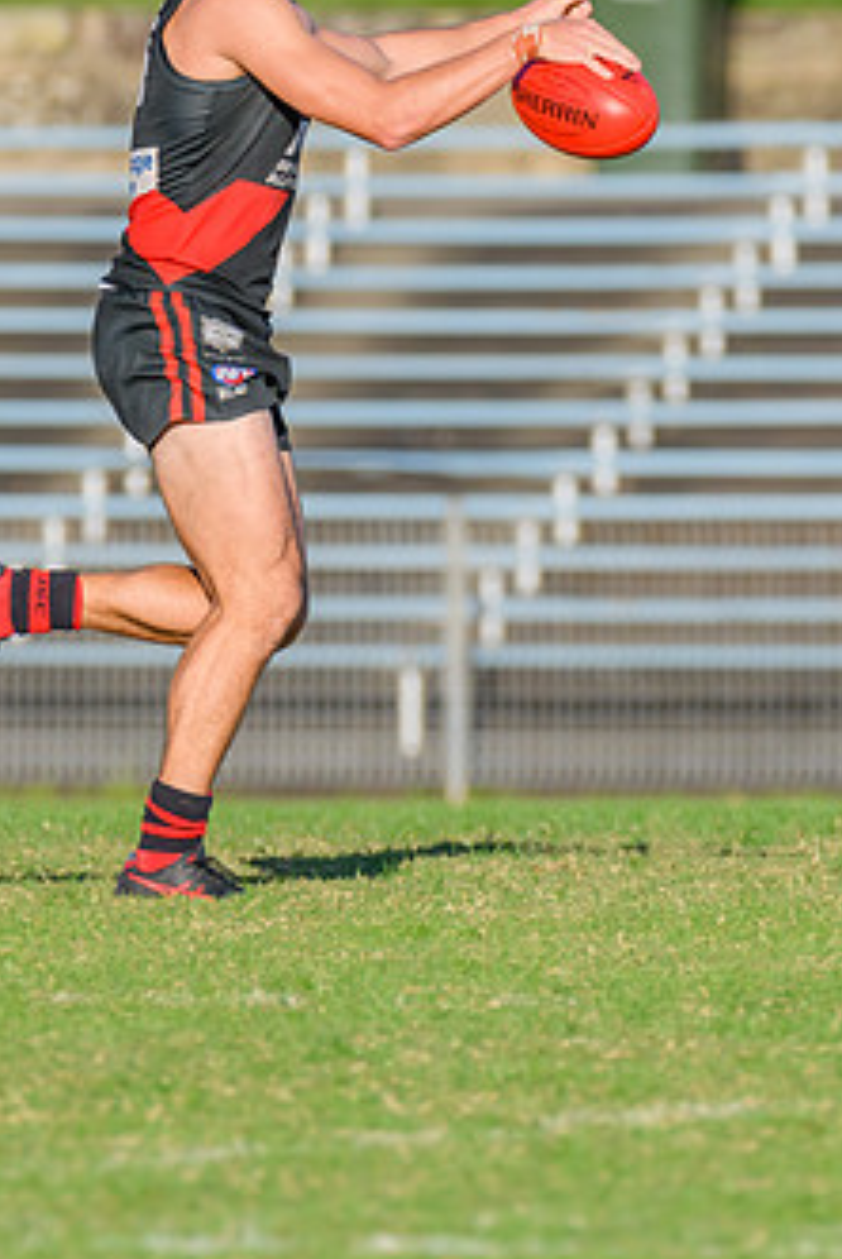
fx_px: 40644
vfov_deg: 1.8
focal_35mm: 1161
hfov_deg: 1.2
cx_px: 507
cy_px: 484
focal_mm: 450
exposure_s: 1/2000
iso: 800
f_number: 7.1
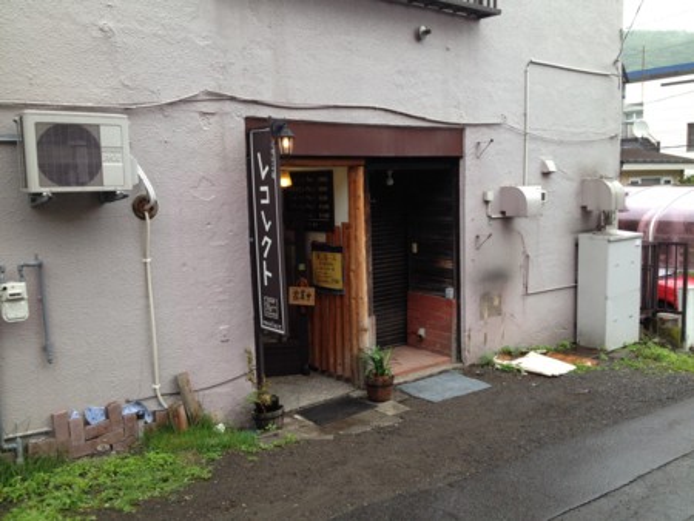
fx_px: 702
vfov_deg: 40.7
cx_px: 347
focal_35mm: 35
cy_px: 260
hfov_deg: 52.6
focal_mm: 4.28
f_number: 2.4
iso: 80
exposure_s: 1/120
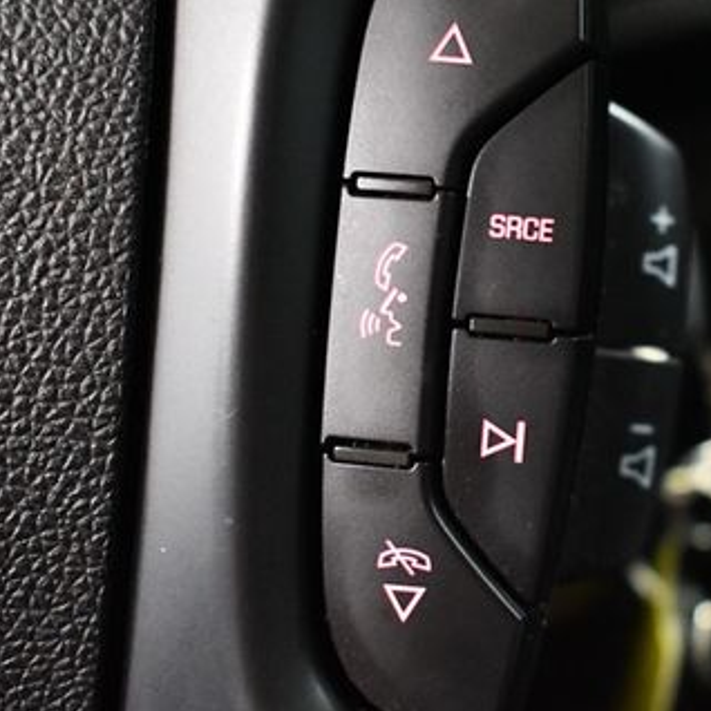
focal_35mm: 77
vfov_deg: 22.5
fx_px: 1789
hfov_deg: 22.2
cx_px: 552
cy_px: 331
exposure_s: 1/60
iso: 7200
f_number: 4.2
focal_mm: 30
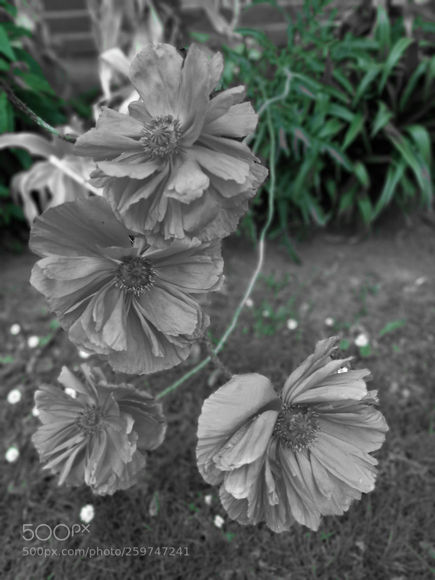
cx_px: 218
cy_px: 290
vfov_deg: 65.3
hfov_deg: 51.4
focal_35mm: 27
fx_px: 452
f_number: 4
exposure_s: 1/108
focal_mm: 3.95
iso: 50
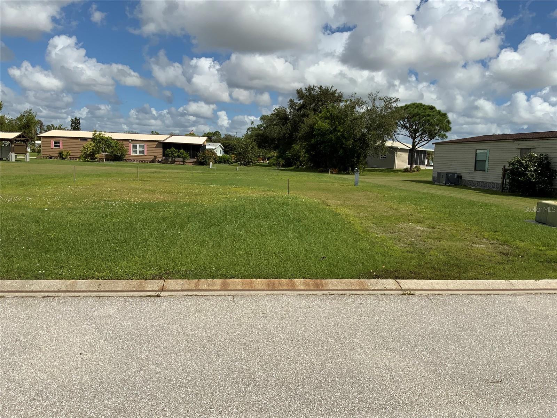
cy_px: 209
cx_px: 278
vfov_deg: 48.2
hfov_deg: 61.7
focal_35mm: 29
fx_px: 467
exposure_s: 1/4405
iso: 20
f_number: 1.8
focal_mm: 3
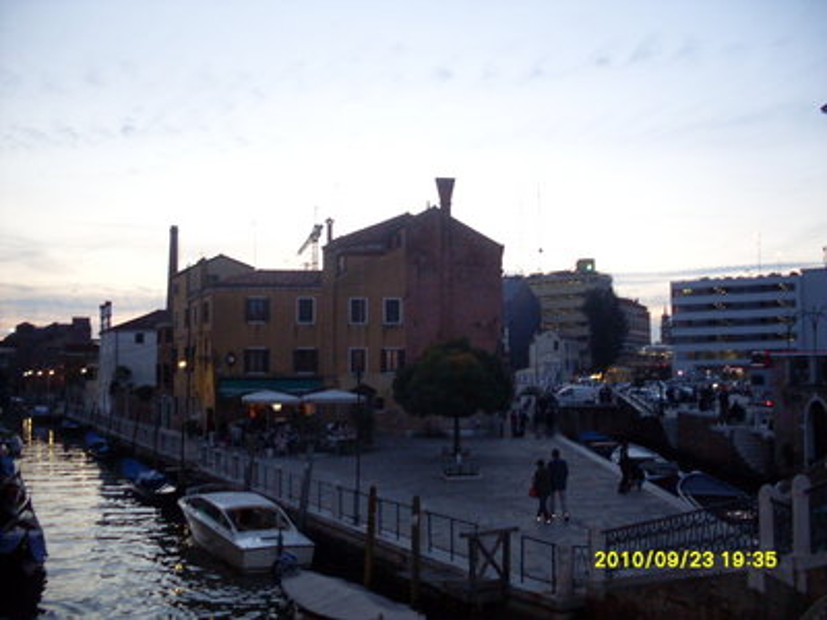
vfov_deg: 37.7
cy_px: 310
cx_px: 414
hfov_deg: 49.0
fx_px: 908
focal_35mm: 38
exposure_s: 1/45
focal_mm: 6.3
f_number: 2.8
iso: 240
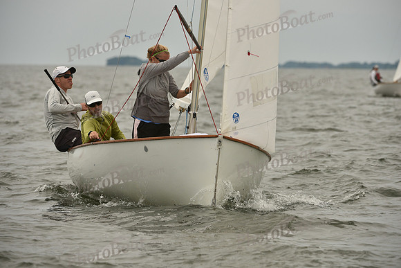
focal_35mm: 280
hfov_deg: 7.4
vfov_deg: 4.9
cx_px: 200
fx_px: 3119
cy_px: 134
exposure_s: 1/1250
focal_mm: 280
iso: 320
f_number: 7.1
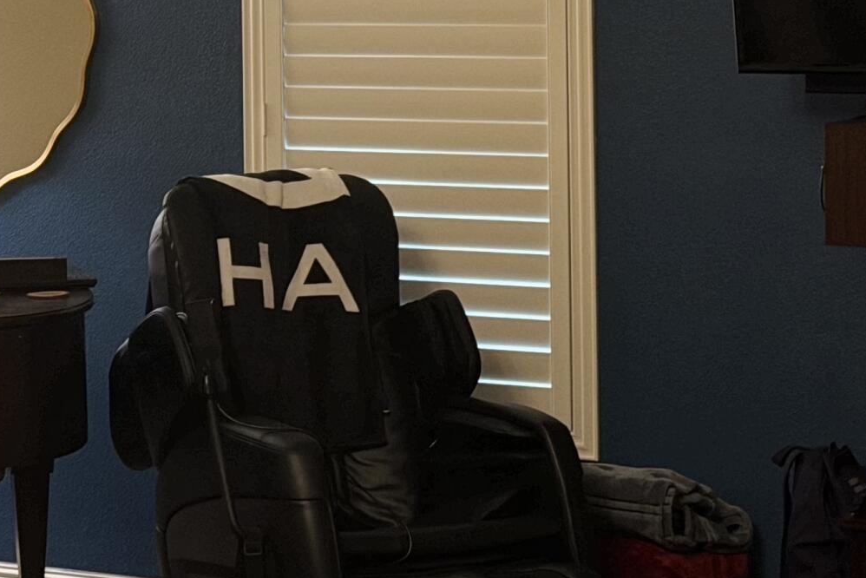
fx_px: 3609
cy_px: 30
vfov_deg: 9.1
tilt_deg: -1.3
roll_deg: +0.7
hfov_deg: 13.5
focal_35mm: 150
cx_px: 1
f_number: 1.78
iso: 250
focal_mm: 6.76
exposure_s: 1/60
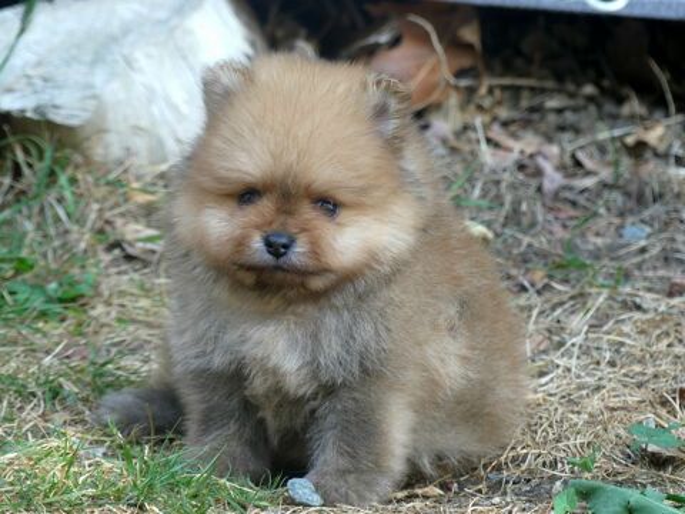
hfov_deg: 5.9
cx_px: 342
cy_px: 257
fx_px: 6689
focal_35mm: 338
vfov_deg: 4.4
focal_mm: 60.8
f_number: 2.8
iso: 100
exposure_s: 1/161
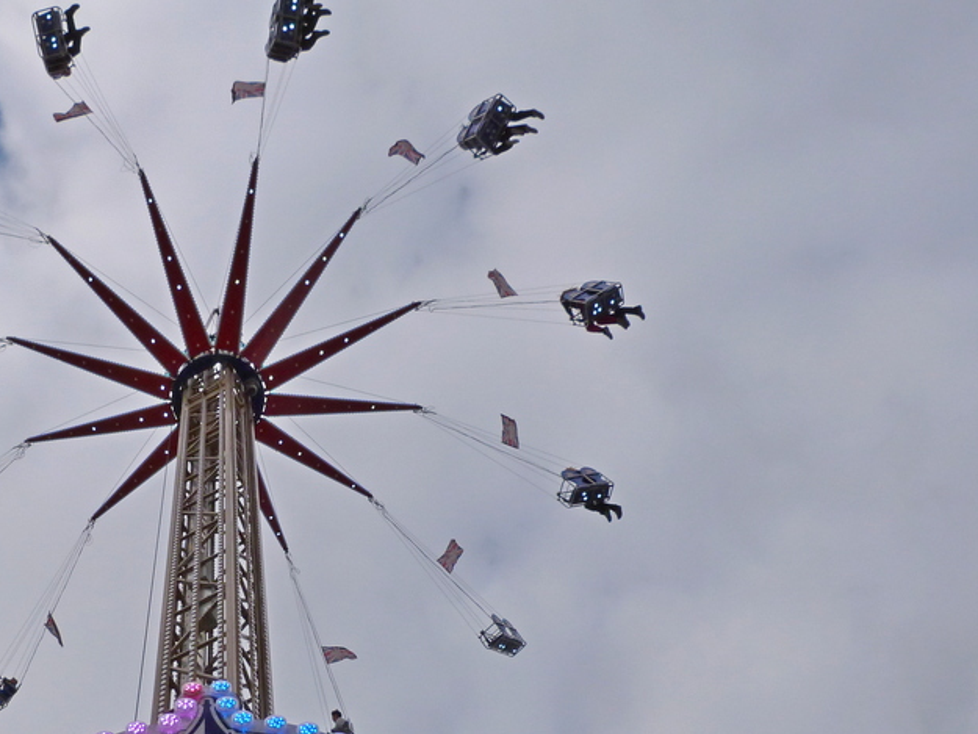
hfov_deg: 45.1
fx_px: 1130
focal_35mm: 40
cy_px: 537
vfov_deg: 35.3
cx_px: 239
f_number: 5.6
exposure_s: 1/640
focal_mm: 4.5
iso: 100
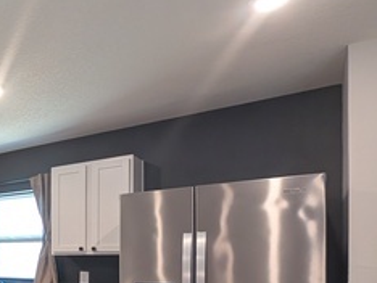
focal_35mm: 34
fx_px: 371
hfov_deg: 33.3
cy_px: 254
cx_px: -145
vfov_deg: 39.0
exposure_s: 1/40
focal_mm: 2.02
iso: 83
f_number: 1.7
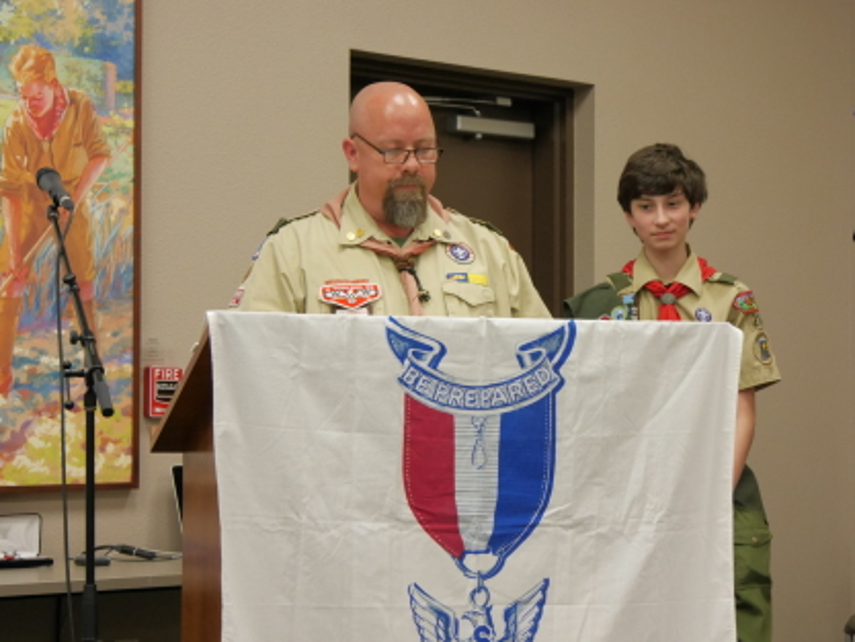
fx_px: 1977
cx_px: 428
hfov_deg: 24.4
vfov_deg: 18.4
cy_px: 321
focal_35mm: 80
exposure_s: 1/80
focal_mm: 40
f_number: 4.7
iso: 2000
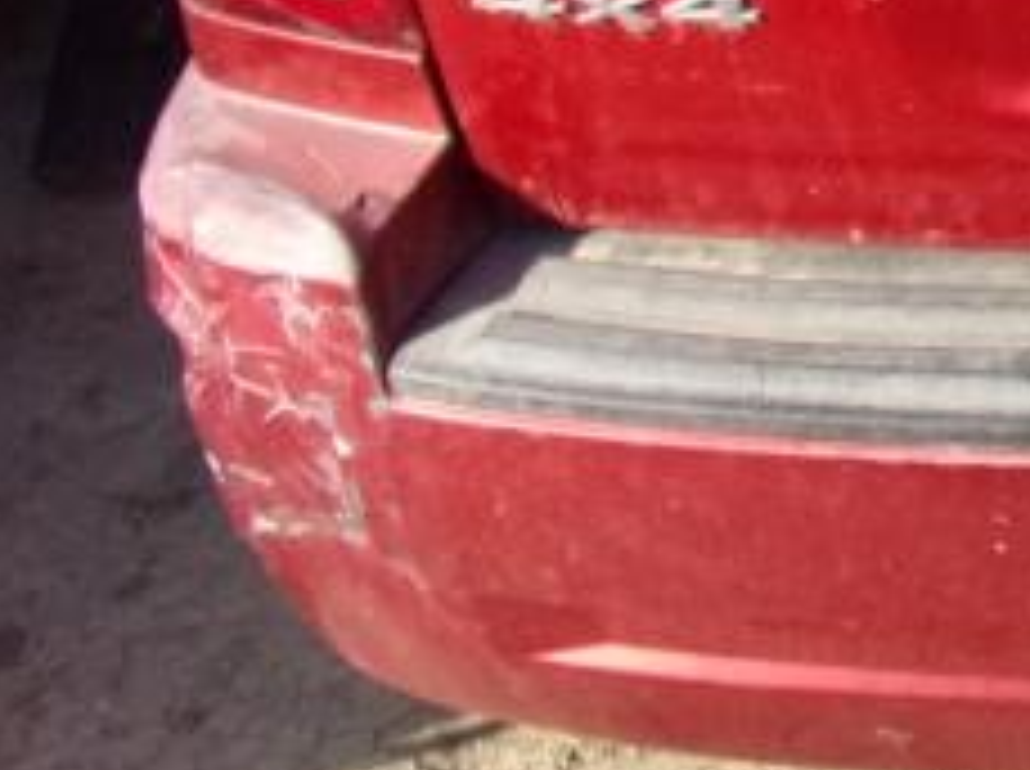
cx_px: 1633
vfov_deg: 15.7
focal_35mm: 84
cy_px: -473
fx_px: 2495
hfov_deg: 19.6
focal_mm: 4.3
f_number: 3.3
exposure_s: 1/450
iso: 80
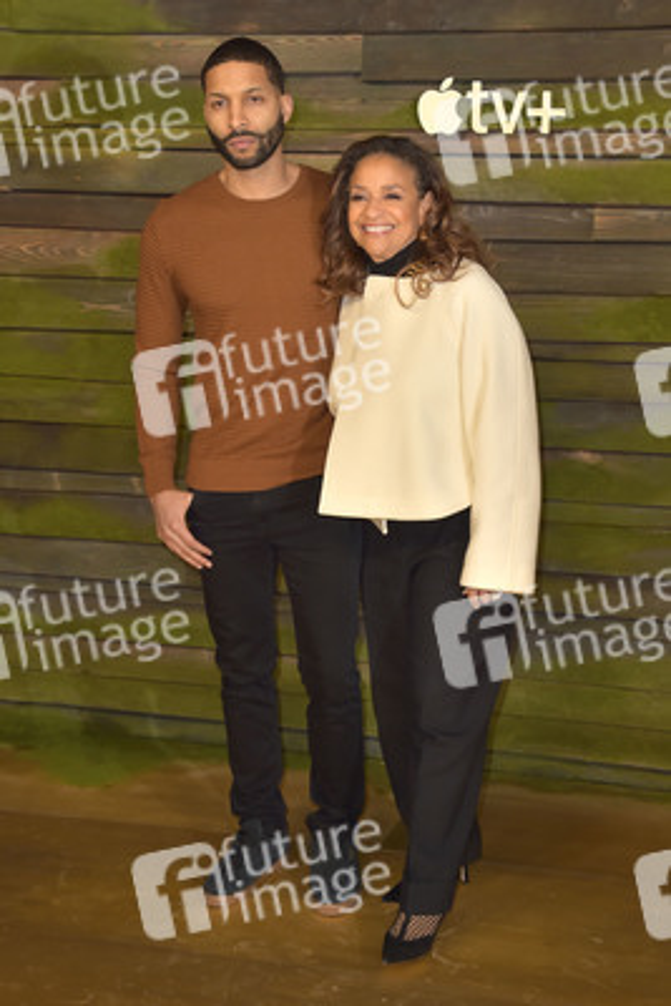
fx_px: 1536
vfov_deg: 36.2
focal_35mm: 55
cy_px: 503
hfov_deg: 24.6
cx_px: 336
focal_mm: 55
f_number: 7.1
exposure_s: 1/250
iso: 320
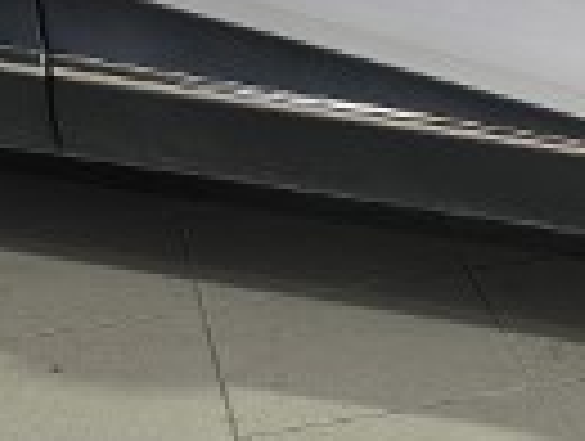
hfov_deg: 17.0
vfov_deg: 12.9
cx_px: 594
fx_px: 1913
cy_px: -58
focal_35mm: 113
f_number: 1.7
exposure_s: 1/100
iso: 40
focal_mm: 6.3
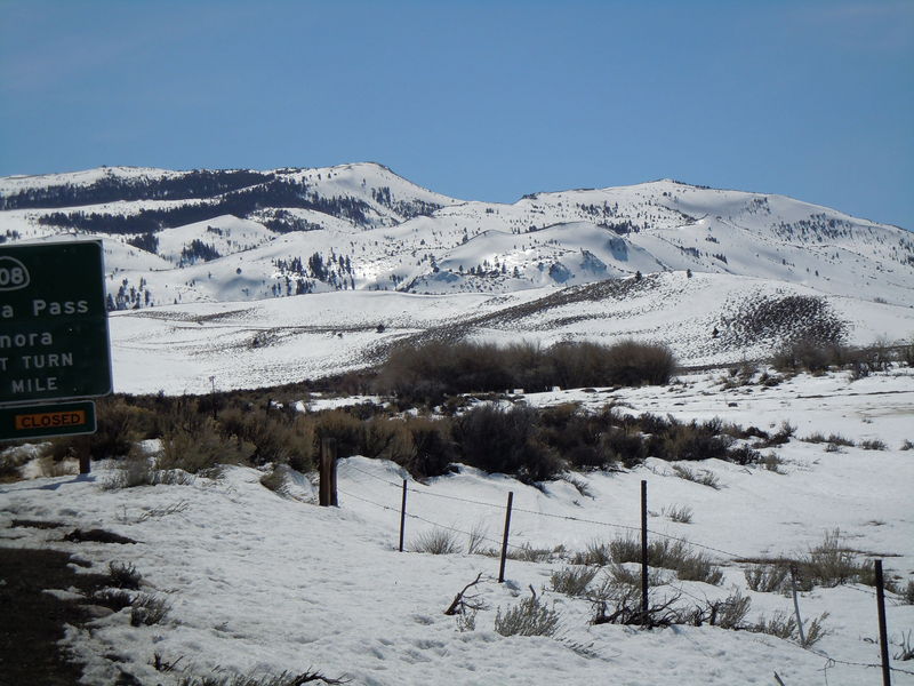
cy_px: 343
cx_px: 457
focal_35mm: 89
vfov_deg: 16.6
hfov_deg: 22.0
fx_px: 2350
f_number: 8.8
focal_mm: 16
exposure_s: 1/640
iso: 100
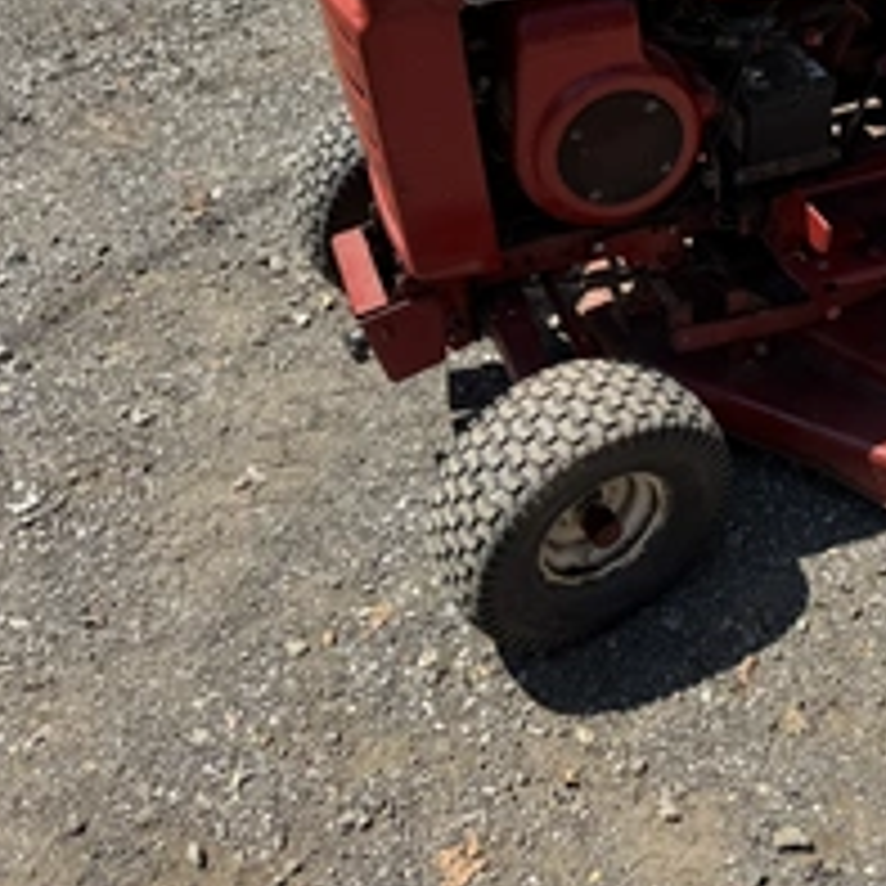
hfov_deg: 36.7
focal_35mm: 43
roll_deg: -2.4
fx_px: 1245
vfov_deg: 38.5
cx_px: 801
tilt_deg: -39.5
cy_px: 261
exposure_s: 1/2370
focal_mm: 6.76
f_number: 1.78
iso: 80
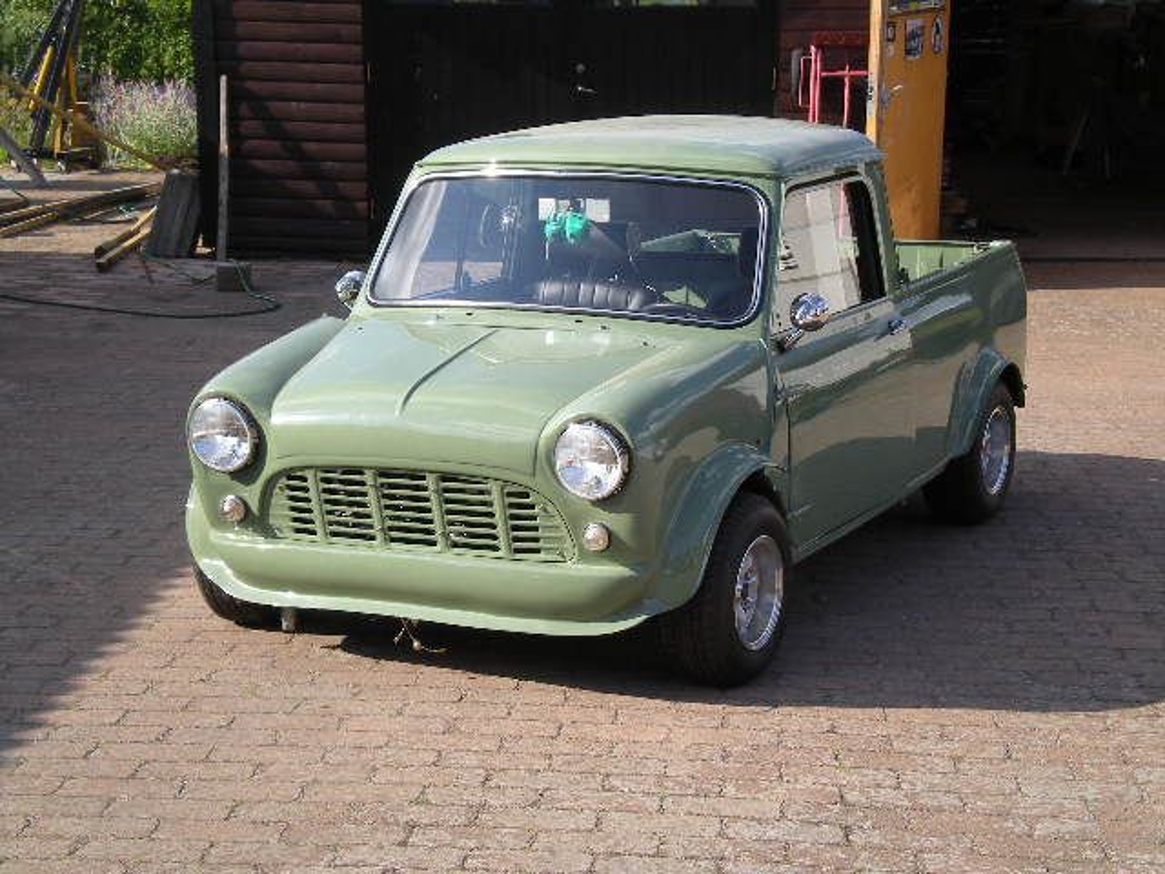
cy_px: 437
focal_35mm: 74
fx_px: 2490
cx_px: 582
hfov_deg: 26.3
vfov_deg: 19.9
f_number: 6.5
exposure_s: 1/133
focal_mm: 12.3
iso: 64
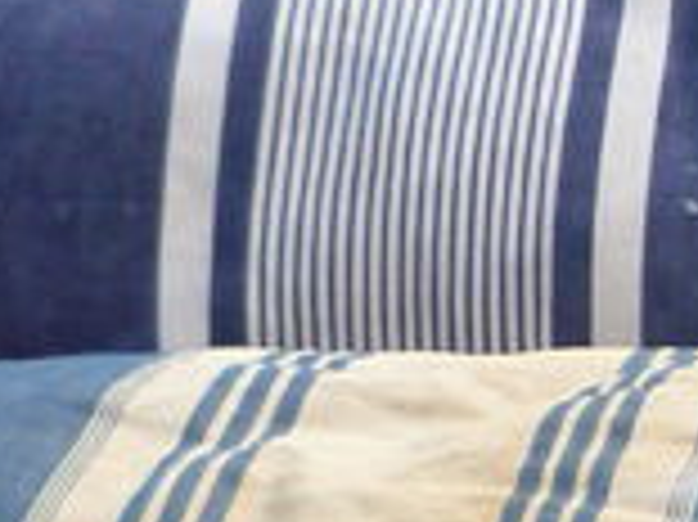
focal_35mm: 194
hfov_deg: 9.6
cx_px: 1360
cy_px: 832
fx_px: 3909
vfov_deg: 7.5
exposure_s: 1/80
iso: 100
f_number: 3.3
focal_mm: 5.2
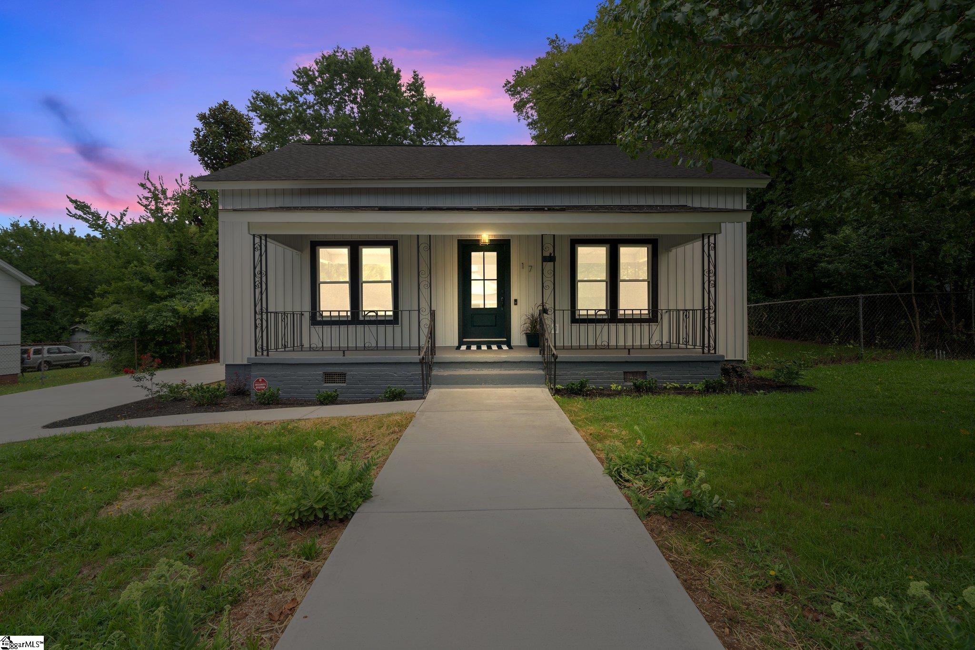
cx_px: 488
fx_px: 406
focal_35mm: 15
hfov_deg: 100.4
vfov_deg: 77.3
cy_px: 325
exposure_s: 1/200
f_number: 8
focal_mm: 15
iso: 320
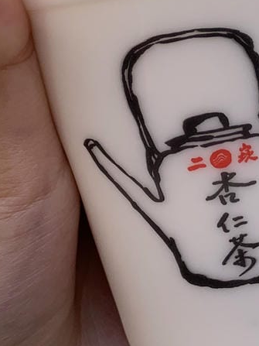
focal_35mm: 93
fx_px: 928
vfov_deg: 20.1
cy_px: -36
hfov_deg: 15.7
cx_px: 224
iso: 25
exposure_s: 1/275
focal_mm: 4.25
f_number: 1.8
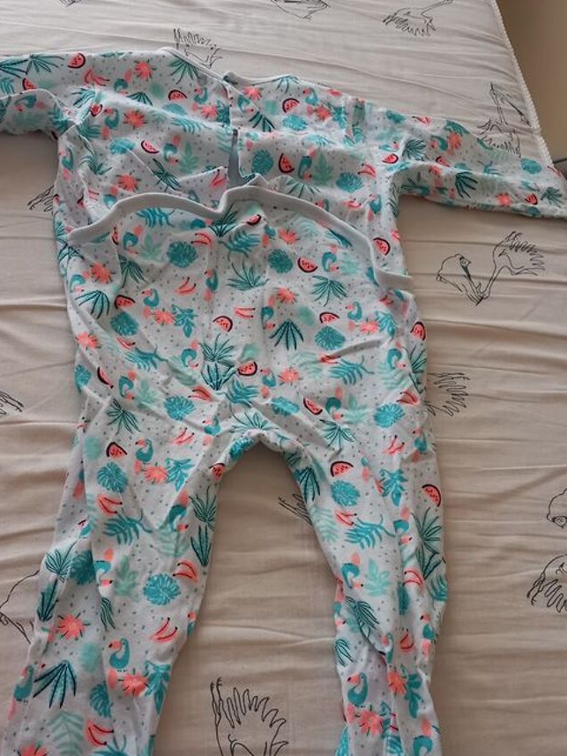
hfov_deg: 34.2
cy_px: 461
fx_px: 917
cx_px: 219
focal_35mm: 42
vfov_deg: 44.5
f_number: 1.8
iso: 160
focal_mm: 4
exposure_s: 1/50
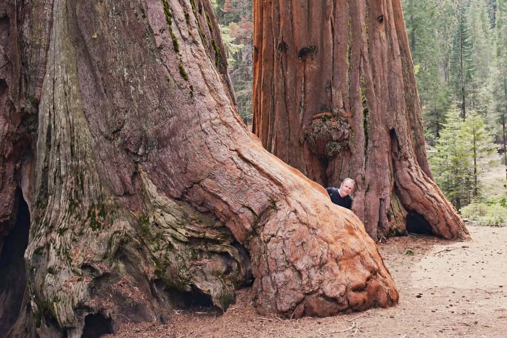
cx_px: 254
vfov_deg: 29.9
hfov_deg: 43.6
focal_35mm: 45
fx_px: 634
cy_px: 169
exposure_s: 1/100
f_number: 11
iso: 800
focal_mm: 30
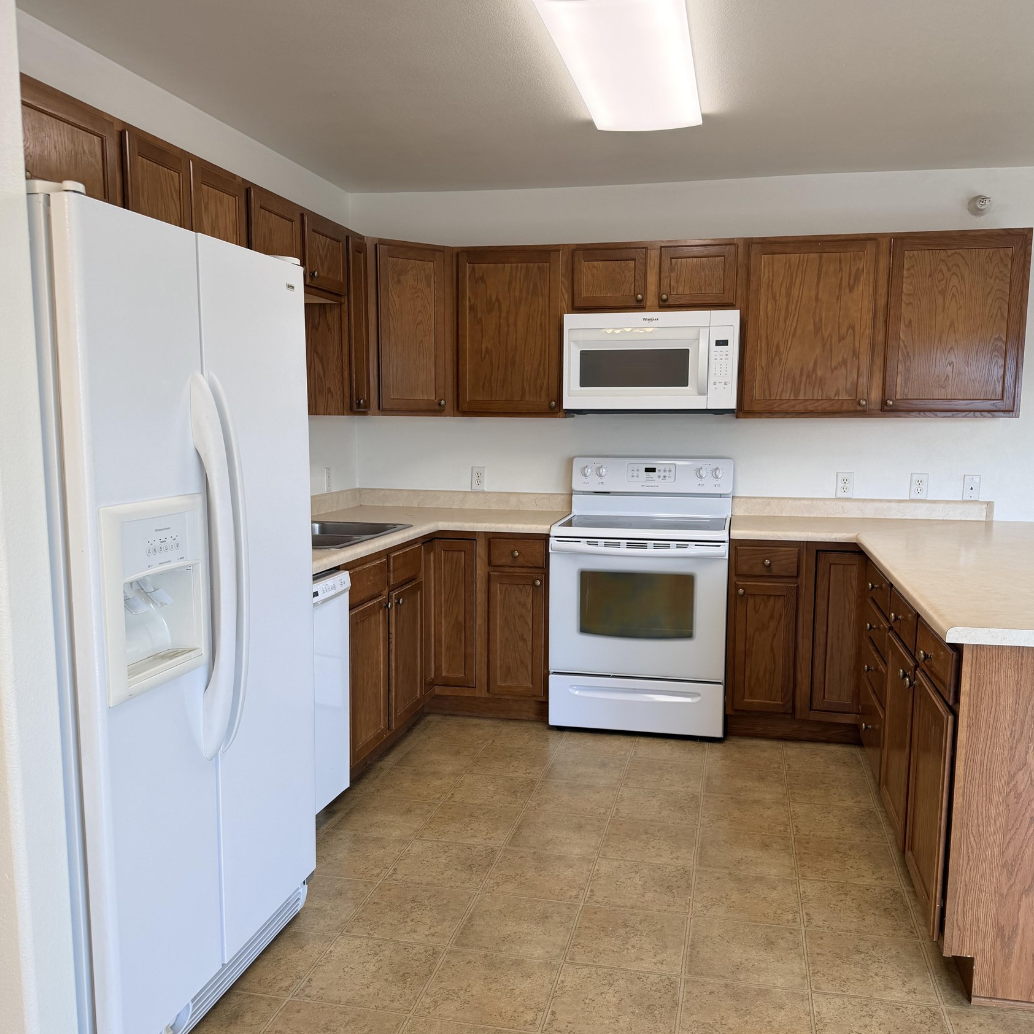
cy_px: 547
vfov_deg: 55.6
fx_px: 980
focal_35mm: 29
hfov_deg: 55.6
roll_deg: +0.5
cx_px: 528
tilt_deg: -7.7
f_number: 1.78
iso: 80
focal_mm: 6.76
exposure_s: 1/218
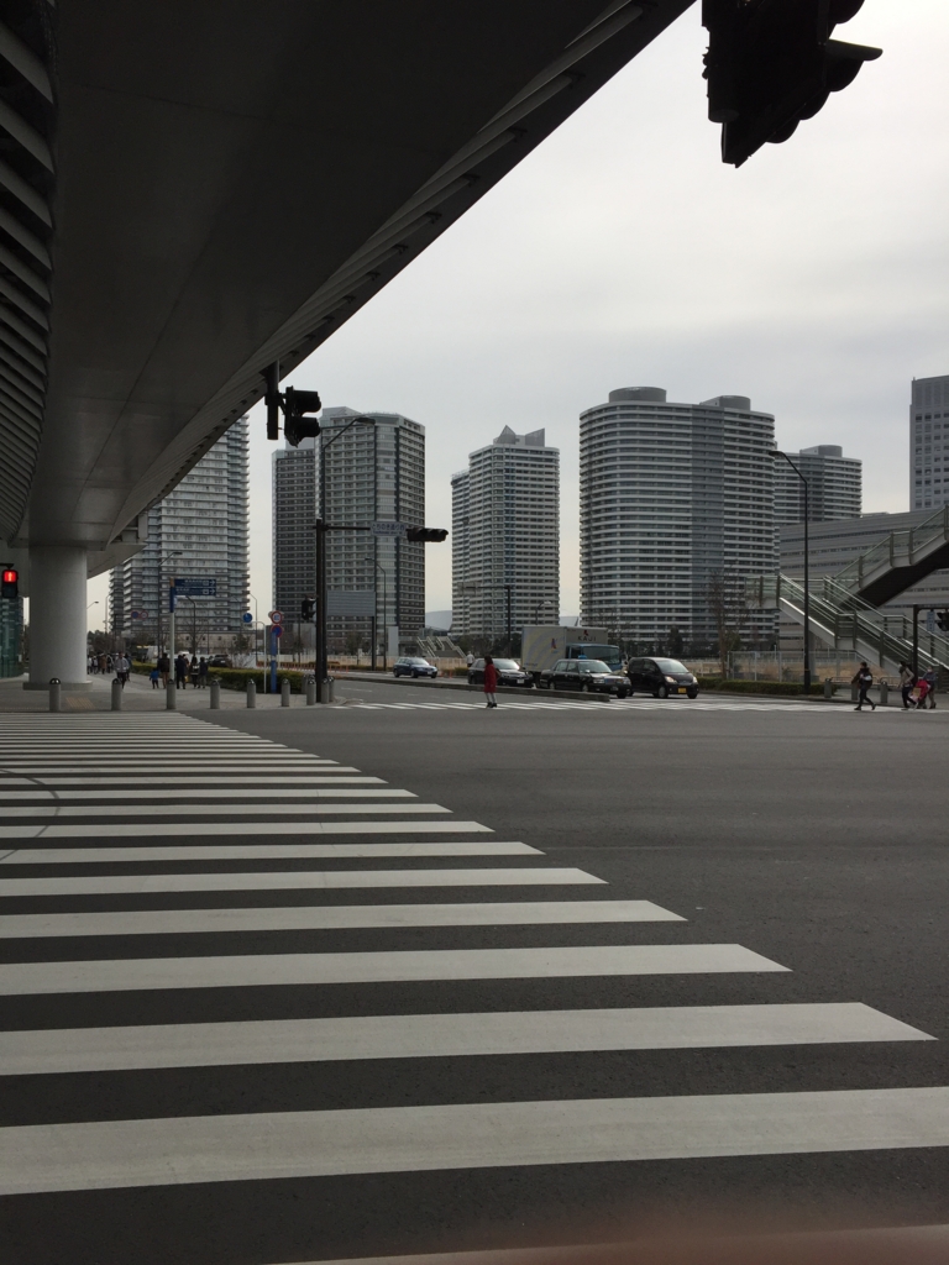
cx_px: 474
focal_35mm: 29
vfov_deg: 61.7
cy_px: 632
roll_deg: +1.4
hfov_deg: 48.2
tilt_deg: +1.4
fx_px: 1060
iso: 32
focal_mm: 4.15
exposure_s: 1/3049
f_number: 2.2
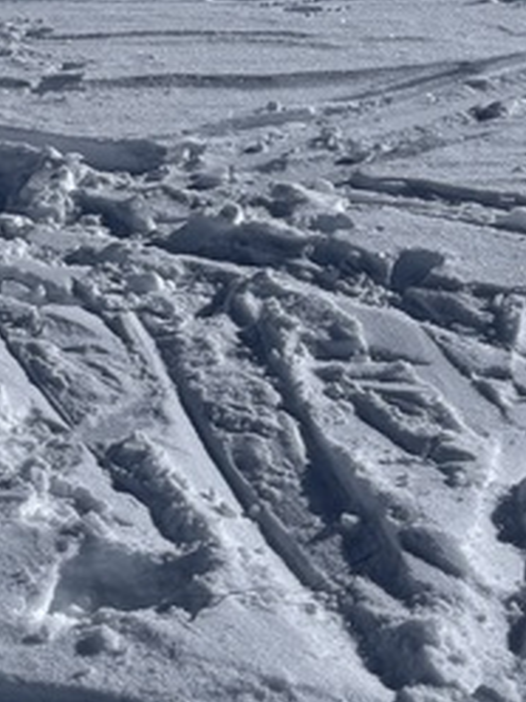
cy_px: 82
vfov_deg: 19.5
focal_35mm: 99
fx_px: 2006
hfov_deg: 14.6
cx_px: -28
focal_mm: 6.76
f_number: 1.78
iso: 50
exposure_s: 1/17544
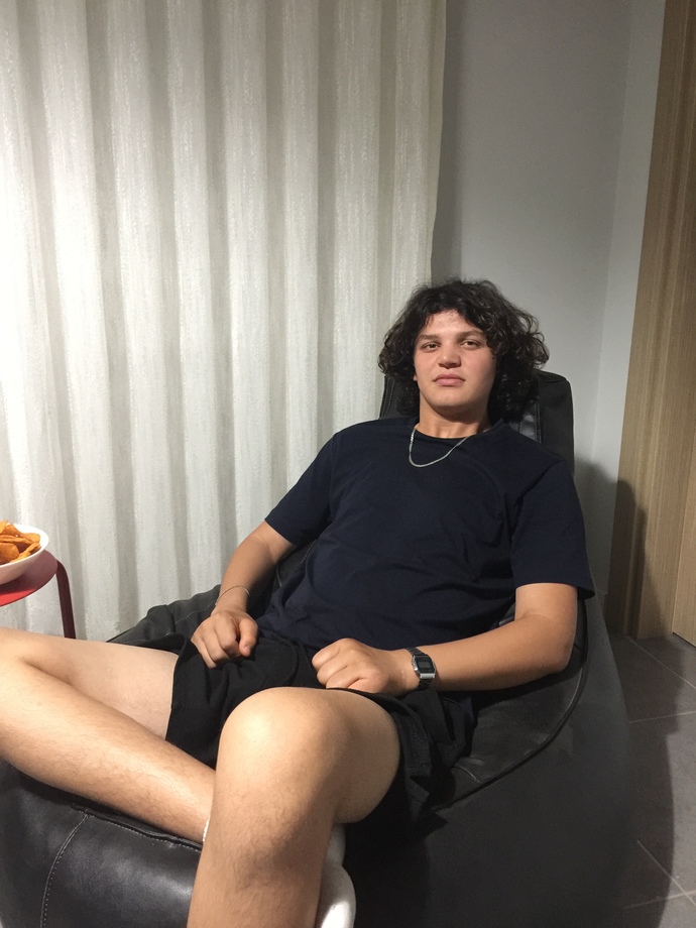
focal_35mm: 29
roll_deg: -1.3
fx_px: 777
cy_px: 464
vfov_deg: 61.7
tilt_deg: -12.6
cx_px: 348
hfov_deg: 48.2
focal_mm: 4.15
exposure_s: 1/8
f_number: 2.2
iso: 160
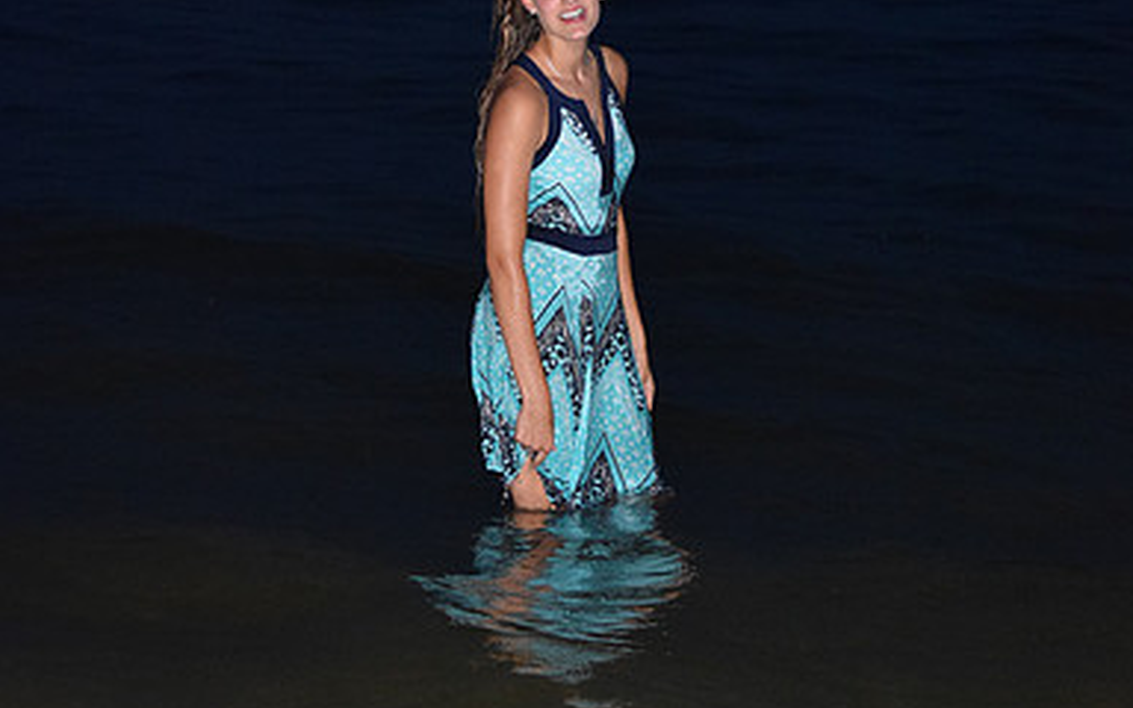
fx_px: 4848
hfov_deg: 13.3
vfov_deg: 8.4
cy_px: 260
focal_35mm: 157
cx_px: 568
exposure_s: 1/60
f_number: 4.2
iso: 3200
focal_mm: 68
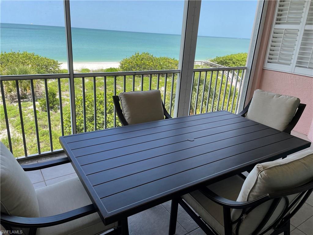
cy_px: 118
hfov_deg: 67.3
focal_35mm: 26
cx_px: 156
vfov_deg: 53.1
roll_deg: -3.1
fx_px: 235
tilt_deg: -19.7
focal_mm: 4.2
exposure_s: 1/882
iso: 32
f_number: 1.6
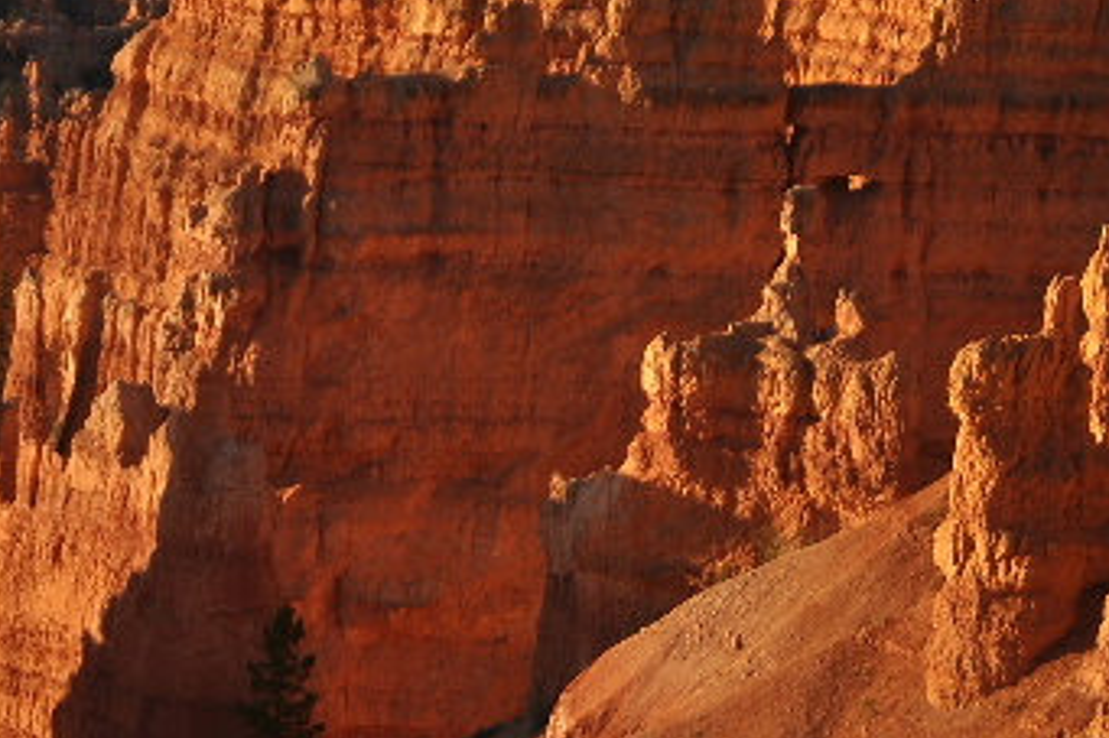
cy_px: 328
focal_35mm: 169
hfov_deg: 12.0
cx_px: -33
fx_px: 5203
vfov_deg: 8.1
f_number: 4.8
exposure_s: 1/1000
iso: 200
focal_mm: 48
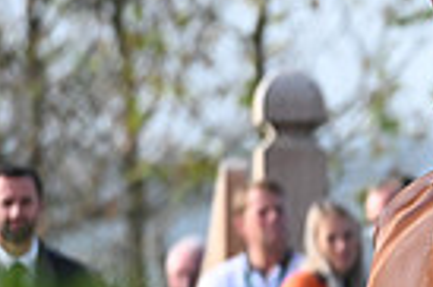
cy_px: 308
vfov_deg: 0.9
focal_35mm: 1611
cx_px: 907
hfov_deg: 1.3
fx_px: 19354
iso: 800
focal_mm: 380
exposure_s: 1/1600
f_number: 5
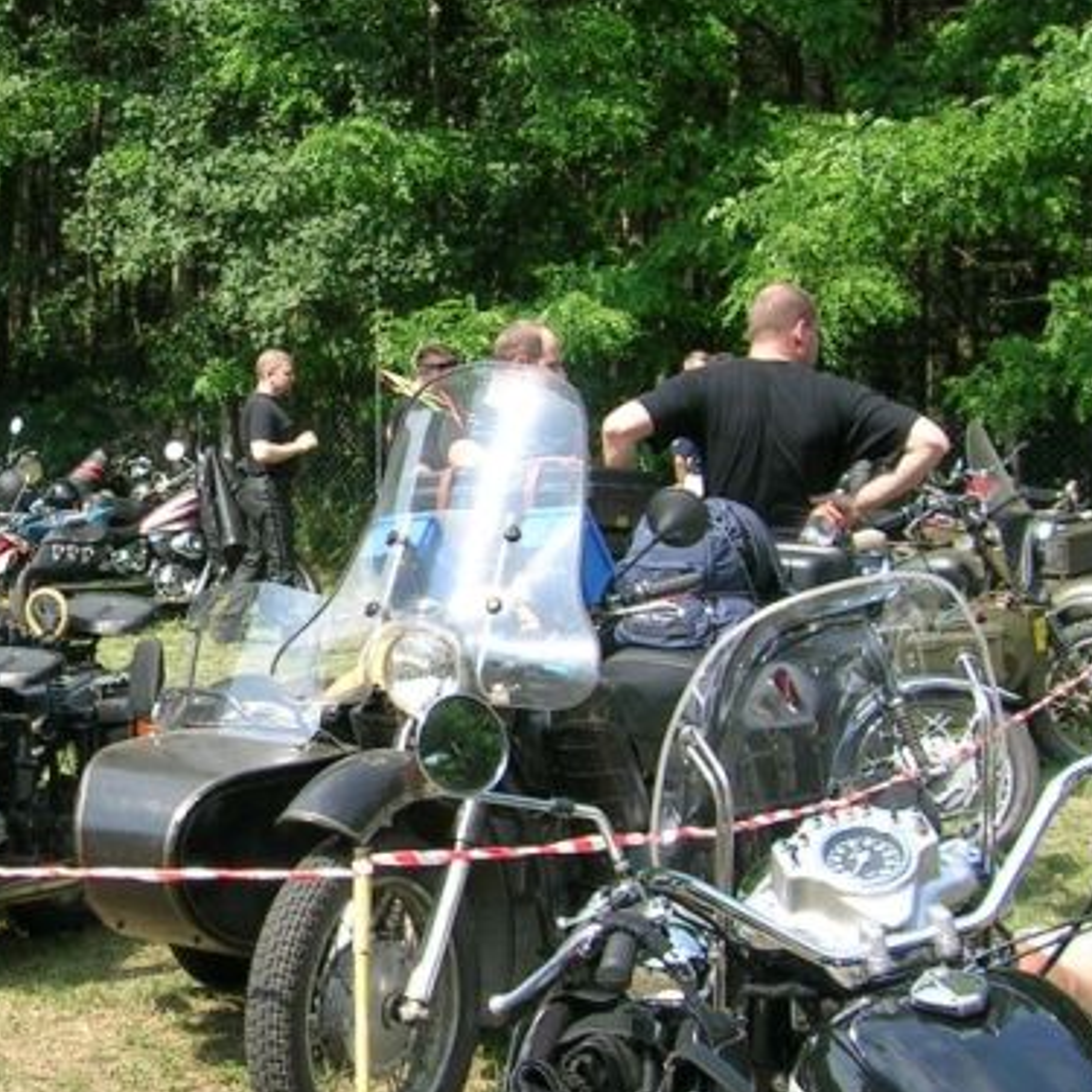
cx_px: 102
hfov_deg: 25.3
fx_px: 2356
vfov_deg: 26.1
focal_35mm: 66
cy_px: 582
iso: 50
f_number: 4.8
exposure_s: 1/139
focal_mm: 5.4
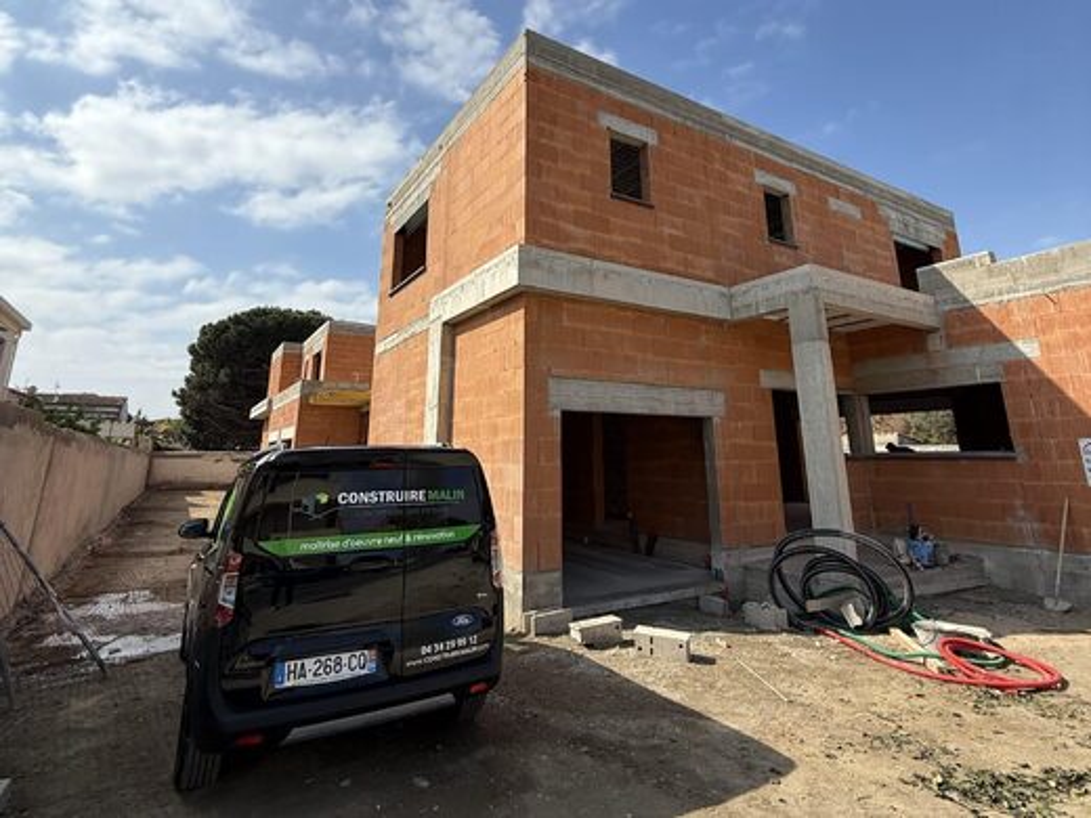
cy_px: 409
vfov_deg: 85.7
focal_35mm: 14
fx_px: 441
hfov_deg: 102.1
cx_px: 546
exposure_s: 1/2611
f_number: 2.2
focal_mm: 2.22
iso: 50
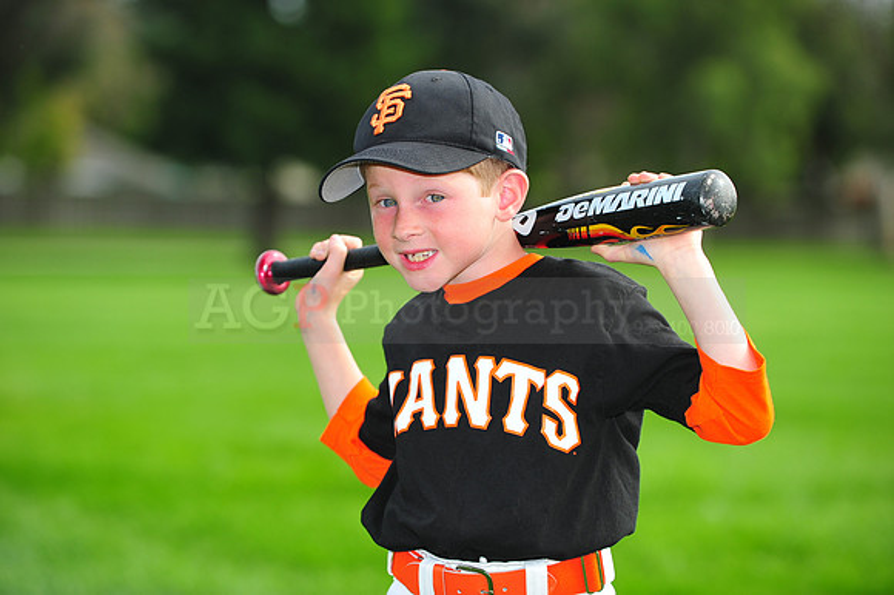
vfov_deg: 9.5
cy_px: 298
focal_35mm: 145
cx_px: 447
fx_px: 3599
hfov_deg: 14.2
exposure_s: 1/1250
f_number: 4.5
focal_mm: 145
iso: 400
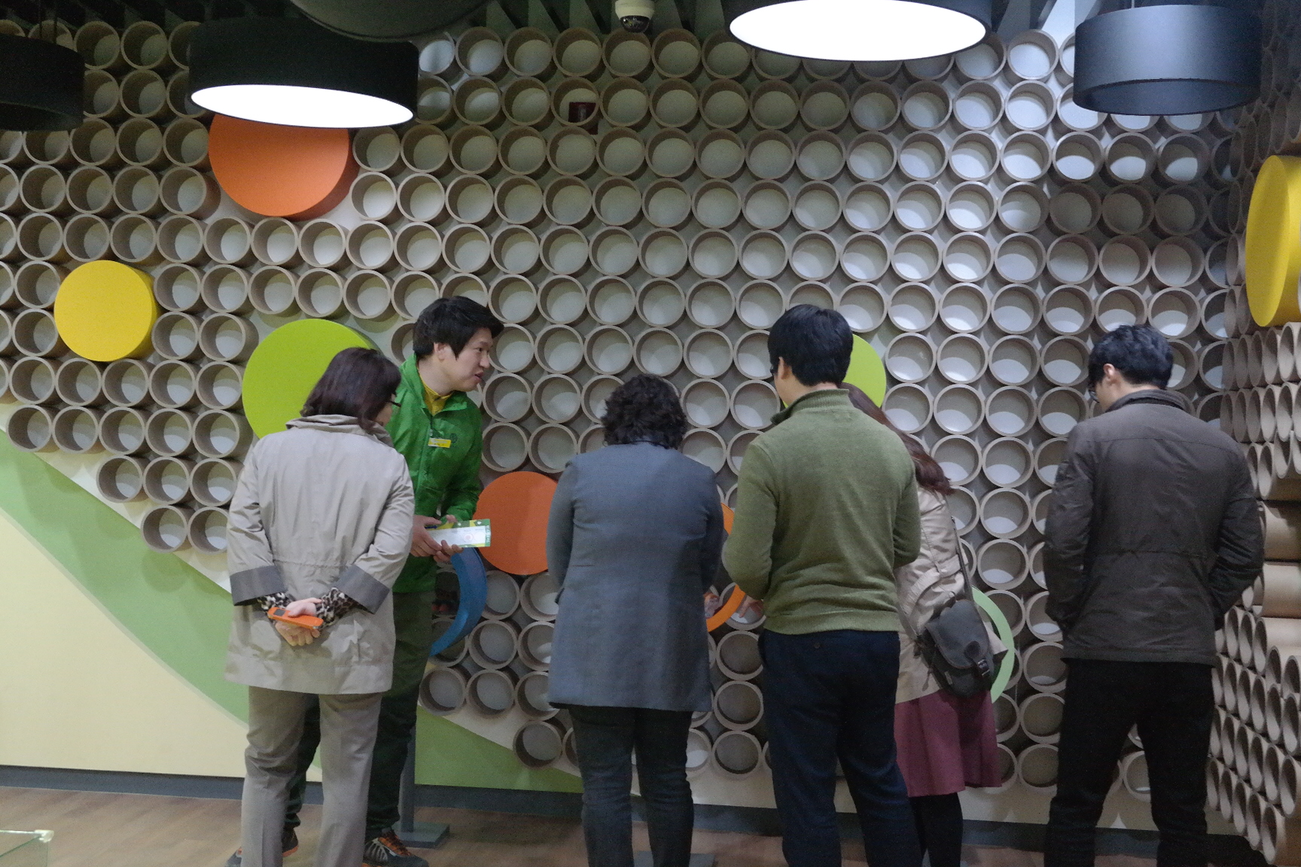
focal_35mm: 46
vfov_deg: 29.2
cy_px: 434
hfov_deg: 42.7
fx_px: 1662
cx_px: 650
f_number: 4.5
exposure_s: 1/50
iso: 3200
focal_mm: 30
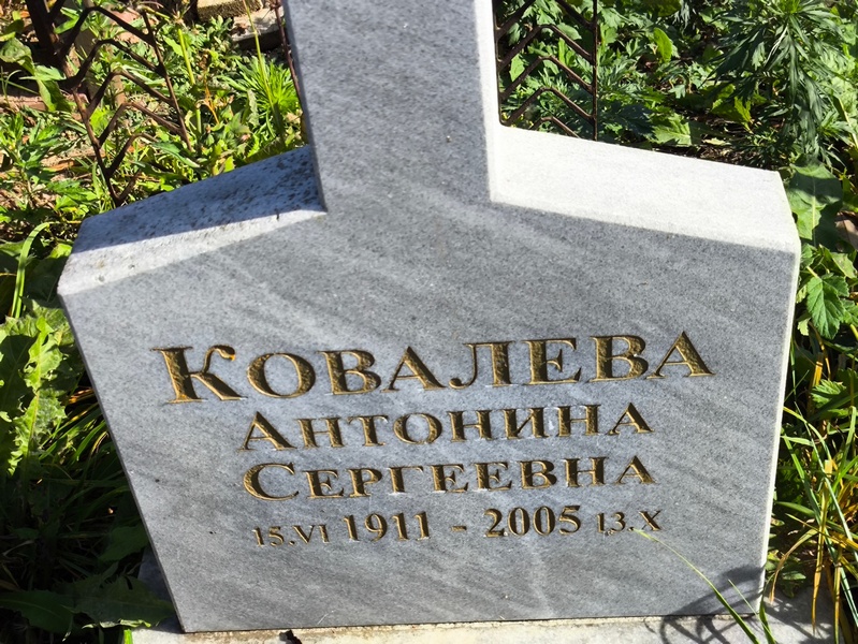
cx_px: 429
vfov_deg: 29.1
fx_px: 1240
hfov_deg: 38.2
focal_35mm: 50
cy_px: 322
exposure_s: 1/1081
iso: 50
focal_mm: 4.71
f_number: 1.7
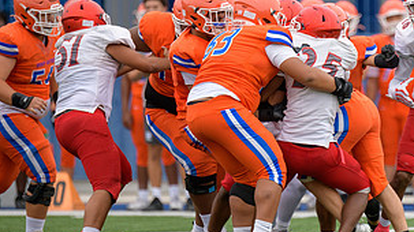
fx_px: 6604
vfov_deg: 2.0
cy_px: 110
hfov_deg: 3.6
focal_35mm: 602
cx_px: 317
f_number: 2.8
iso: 400
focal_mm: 300
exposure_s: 1/800
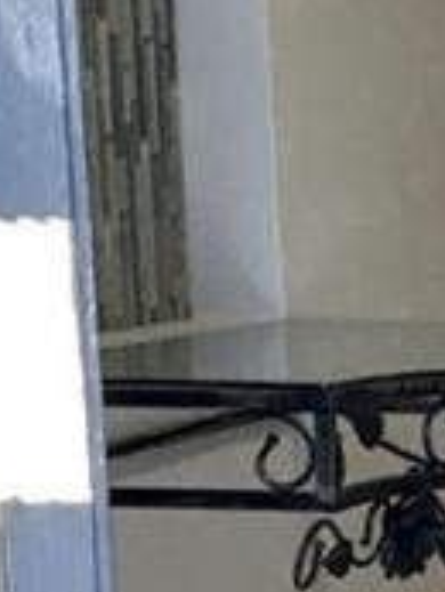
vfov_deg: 9.6
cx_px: 1174
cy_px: 811
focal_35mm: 201
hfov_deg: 6.9
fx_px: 3441
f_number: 2.2
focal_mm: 4.15
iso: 80
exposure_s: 1/30
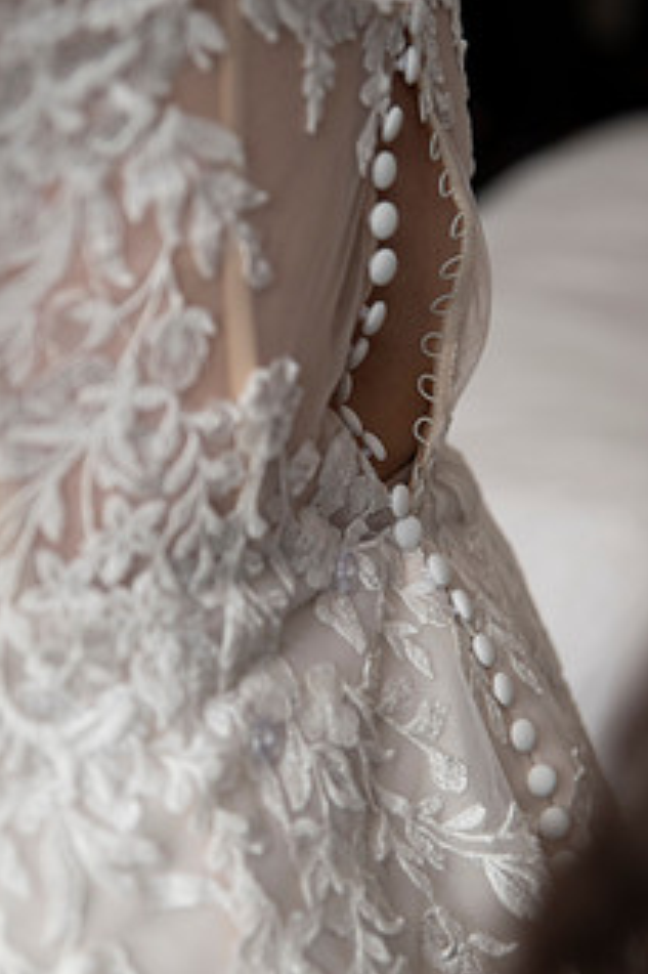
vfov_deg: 23.1
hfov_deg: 15.5
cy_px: 513
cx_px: 352
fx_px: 2378
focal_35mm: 88
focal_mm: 62
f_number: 2.8
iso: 1600
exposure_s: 1/1600
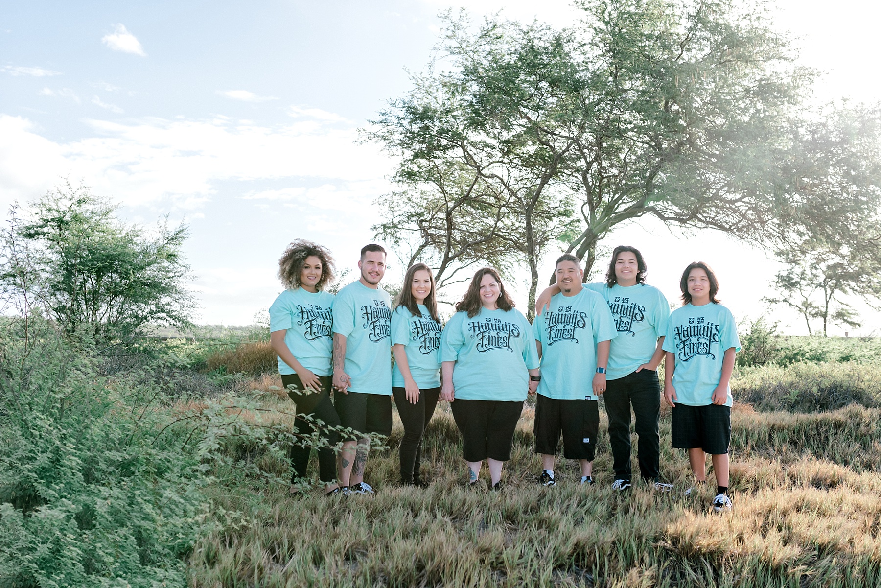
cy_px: 294
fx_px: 857
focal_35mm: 35
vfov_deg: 37.9
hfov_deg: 54.4
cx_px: 440
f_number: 2.8
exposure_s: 1/2000
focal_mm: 35
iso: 200
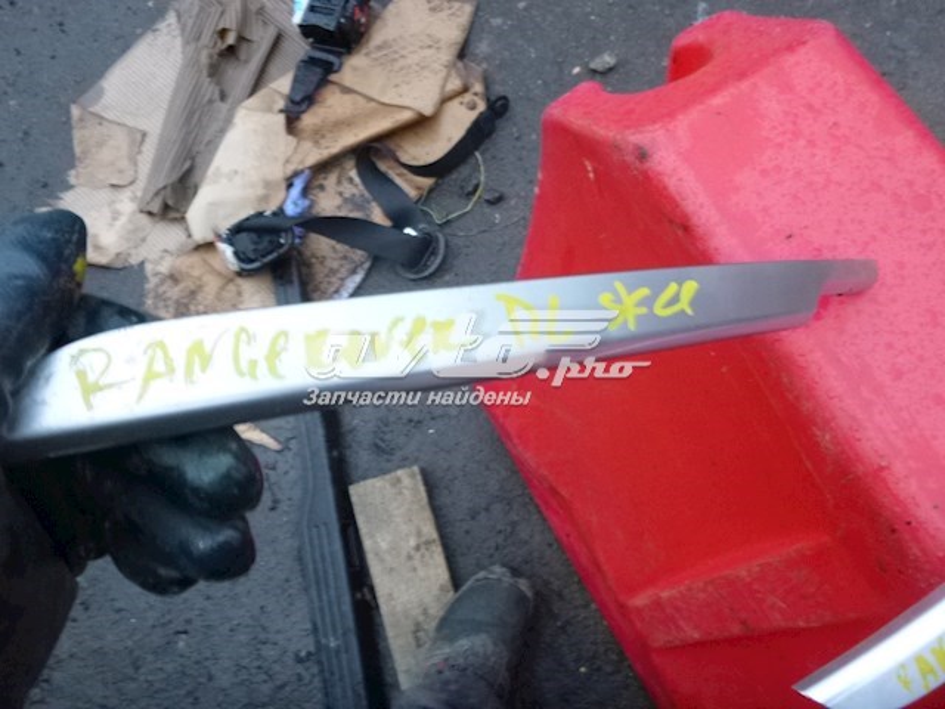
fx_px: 792
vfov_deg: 48.2
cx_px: 472
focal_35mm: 29
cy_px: 354
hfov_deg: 61.7
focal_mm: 5.2
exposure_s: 1/10
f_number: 4.1
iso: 400
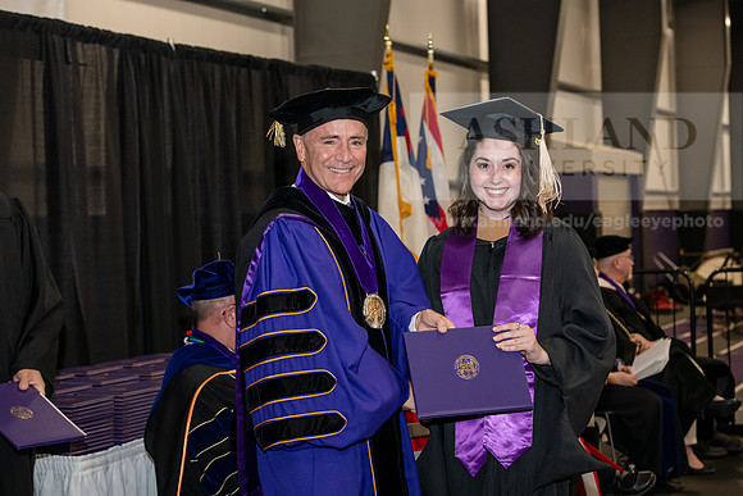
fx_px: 1445
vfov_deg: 19.5
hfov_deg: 28.8
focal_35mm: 70
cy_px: 248
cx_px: 372
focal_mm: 70
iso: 2500
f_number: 5.6
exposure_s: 1/200
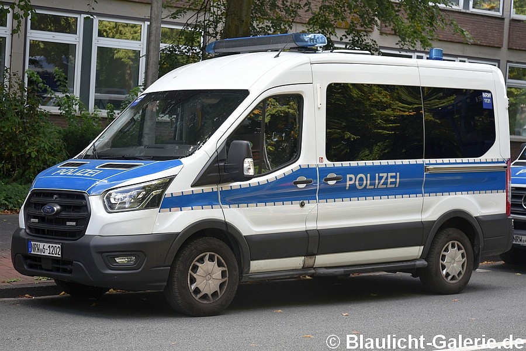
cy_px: 176
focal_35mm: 75
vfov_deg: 18.2
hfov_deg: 27.0
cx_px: 263
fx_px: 1096
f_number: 7.1
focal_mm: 75
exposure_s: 1/200
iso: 400
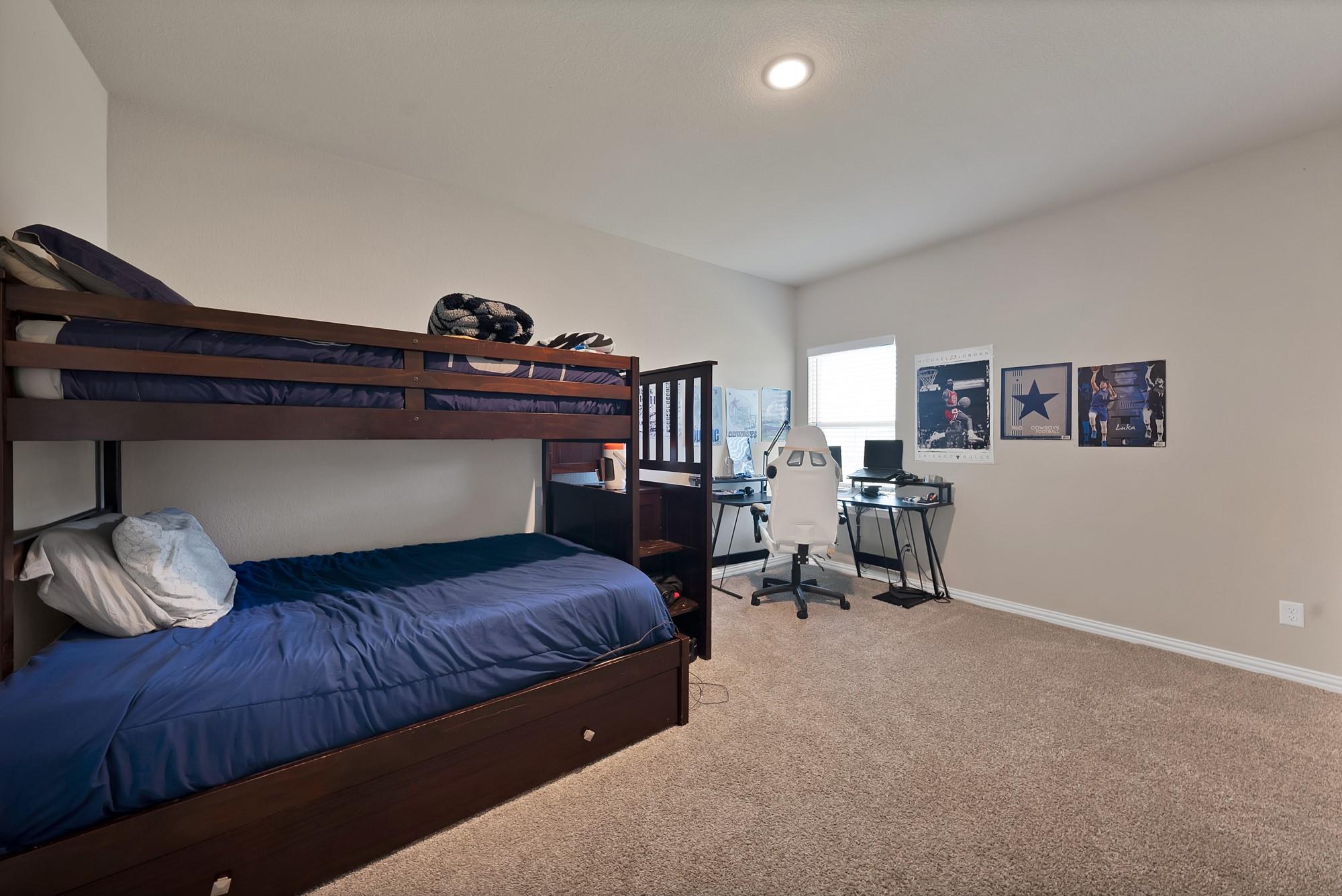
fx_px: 447
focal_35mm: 12
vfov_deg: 90.1
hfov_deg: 112.6
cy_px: 448
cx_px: 671
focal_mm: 12
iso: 640
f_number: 8
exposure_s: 1/1.67
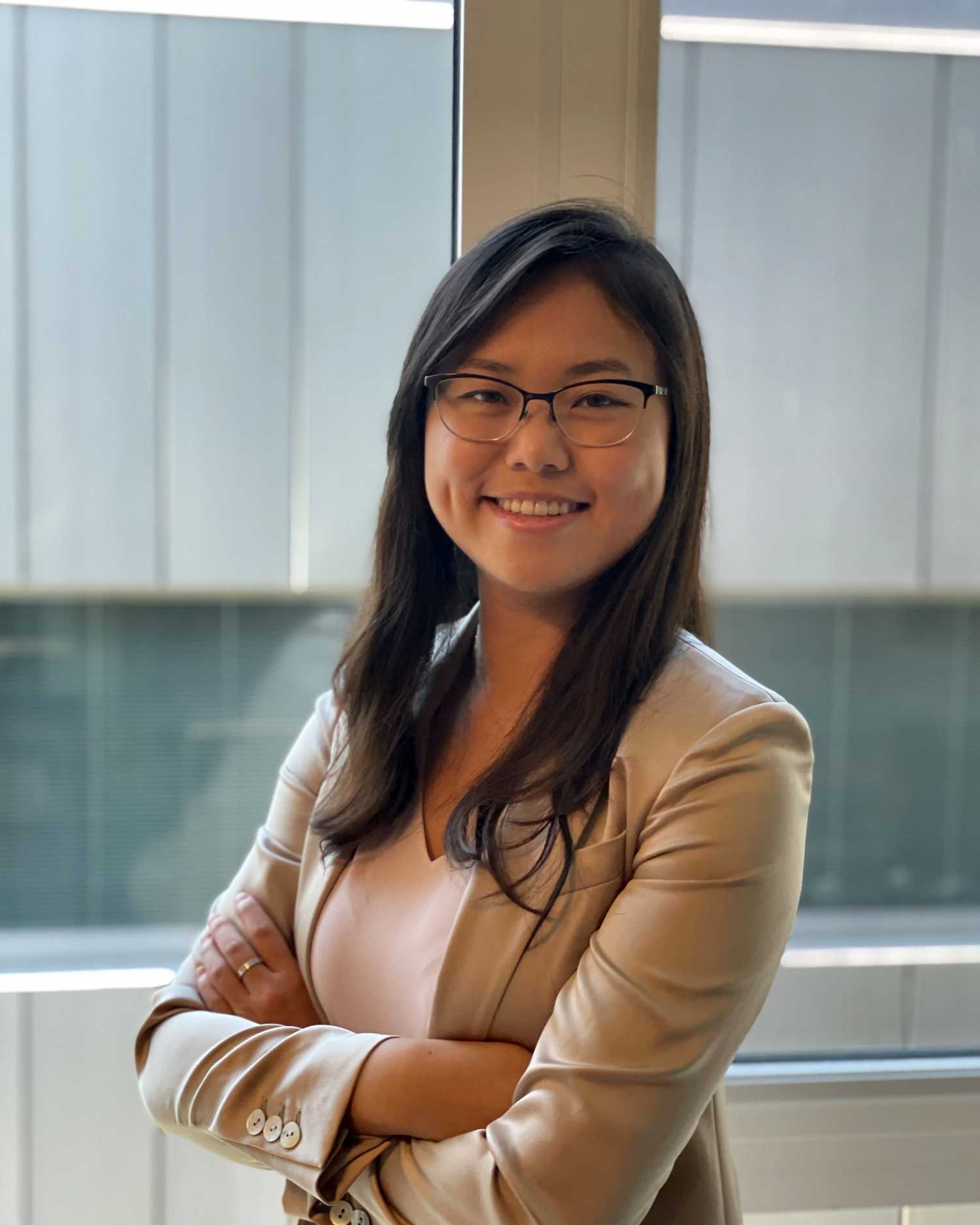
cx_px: 495
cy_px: 655
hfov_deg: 27.6
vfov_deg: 34.1
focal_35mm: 55
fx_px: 1994
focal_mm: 6
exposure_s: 1/40
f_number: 2
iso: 125
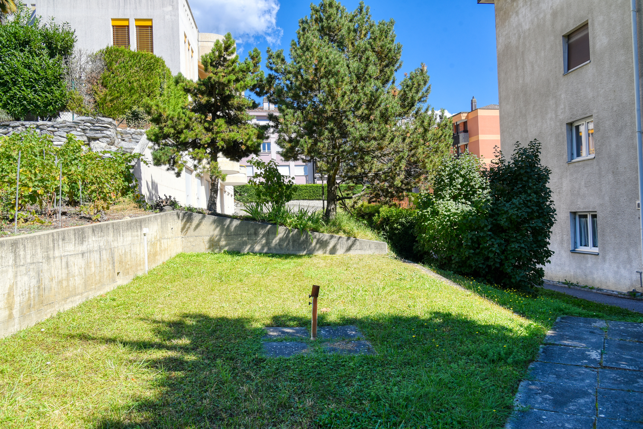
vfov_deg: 53.2
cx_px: 322
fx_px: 429
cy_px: 214
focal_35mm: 24
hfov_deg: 73.7
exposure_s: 1/400
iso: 250
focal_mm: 24
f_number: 10
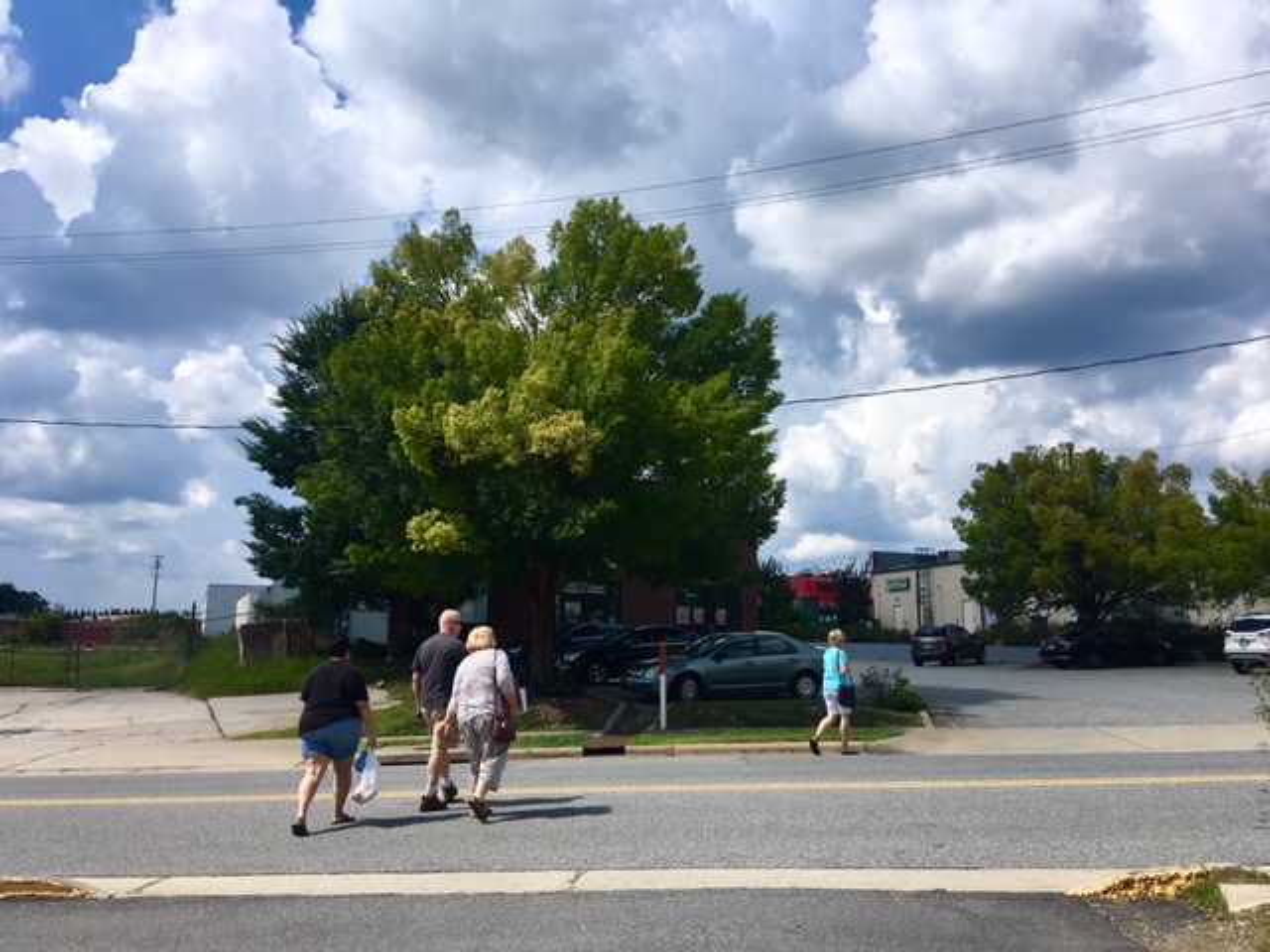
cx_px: 635
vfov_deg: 48.2
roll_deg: -1.0
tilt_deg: +8.9
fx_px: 1064
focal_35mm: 29
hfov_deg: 61.7
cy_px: 476
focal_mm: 4.15
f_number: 2.2
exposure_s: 1/2653
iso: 25
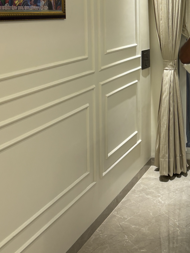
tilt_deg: -4.4
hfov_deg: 21.8
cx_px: 204
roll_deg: +0.4
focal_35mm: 64
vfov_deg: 29.7
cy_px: 56
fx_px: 469
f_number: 1.6
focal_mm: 5.96
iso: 80
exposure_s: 1/100
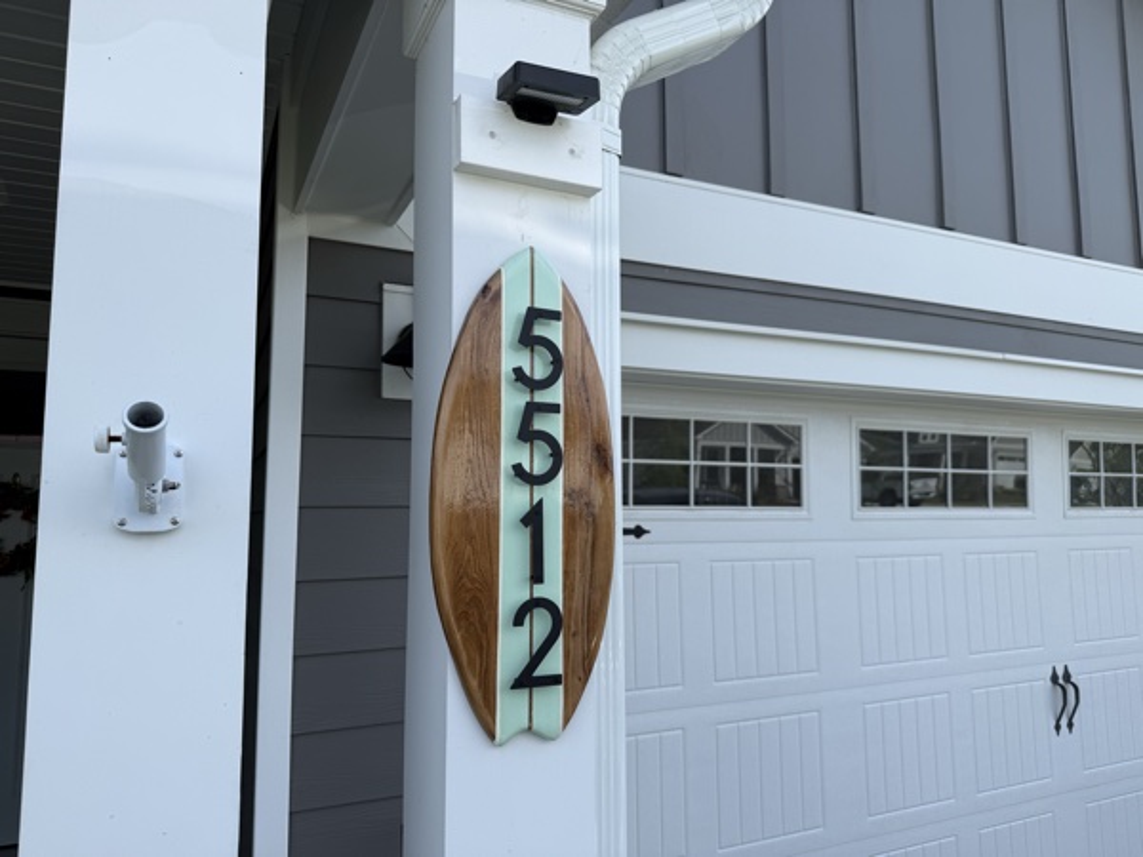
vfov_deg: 56.8
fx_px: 792
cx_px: 572
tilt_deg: +6.5
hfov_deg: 71.6
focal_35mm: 24
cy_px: 428
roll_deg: +0.1
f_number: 1.78
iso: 80
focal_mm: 6.76
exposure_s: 1/2611
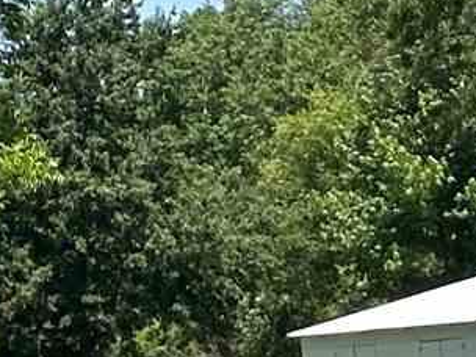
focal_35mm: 323
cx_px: -565
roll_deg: +3.4
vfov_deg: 4.6
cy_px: -211
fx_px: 4442
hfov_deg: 5.9
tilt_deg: +9.1
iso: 64
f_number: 1.78
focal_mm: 6.86
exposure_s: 1/2597
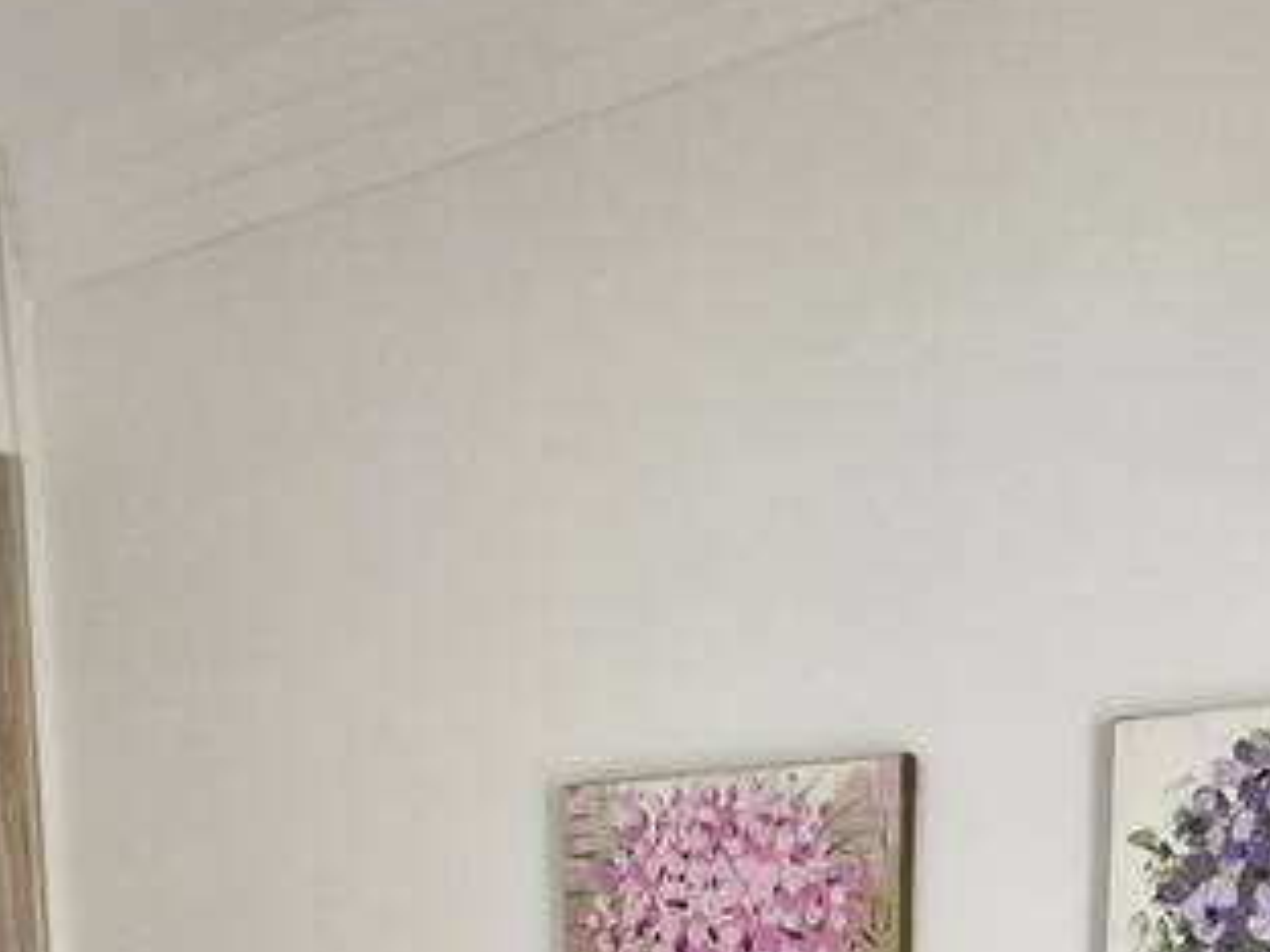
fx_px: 2201
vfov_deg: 19.9
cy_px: 1554
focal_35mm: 60
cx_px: 444
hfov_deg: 32.0
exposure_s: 1/60
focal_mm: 1.74
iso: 200
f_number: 2.2
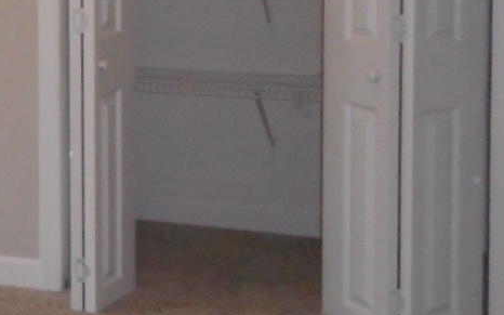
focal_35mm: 91
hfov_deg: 20.2
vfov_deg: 14.2
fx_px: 1250
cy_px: 5
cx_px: -212
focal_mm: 4.5
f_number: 3.7
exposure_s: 1/25
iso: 400
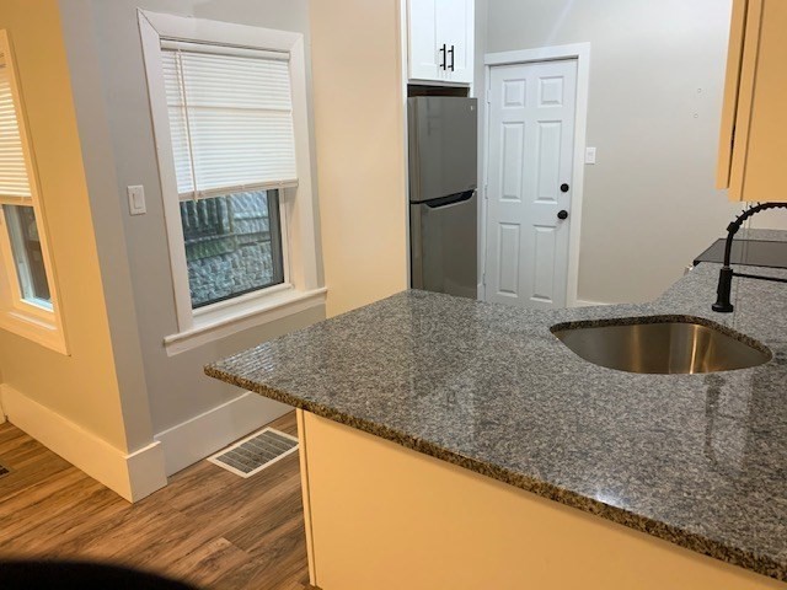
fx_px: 591
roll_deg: +2.9
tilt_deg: -14.7
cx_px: 394
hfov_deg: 67.3
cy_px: 295
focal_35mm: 26
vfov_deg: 53.1
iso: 250
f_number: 1.8
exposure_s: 1/60
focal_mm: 4.25
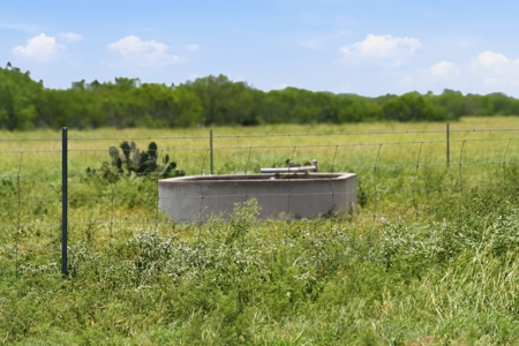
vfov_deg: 6.9
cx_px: 260
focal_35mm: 200
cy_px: 173
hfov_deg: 10.3
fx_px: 2883
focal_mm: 200
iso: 640
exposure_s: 1/2500
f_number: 6.3
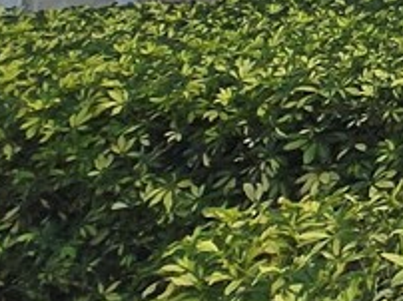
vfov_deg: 12.1
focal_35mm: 103
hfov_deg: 11.5
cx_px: 1187
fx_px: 1198
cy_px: -367
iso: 40
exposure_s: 1/359
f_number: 2.2
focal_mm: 1.7
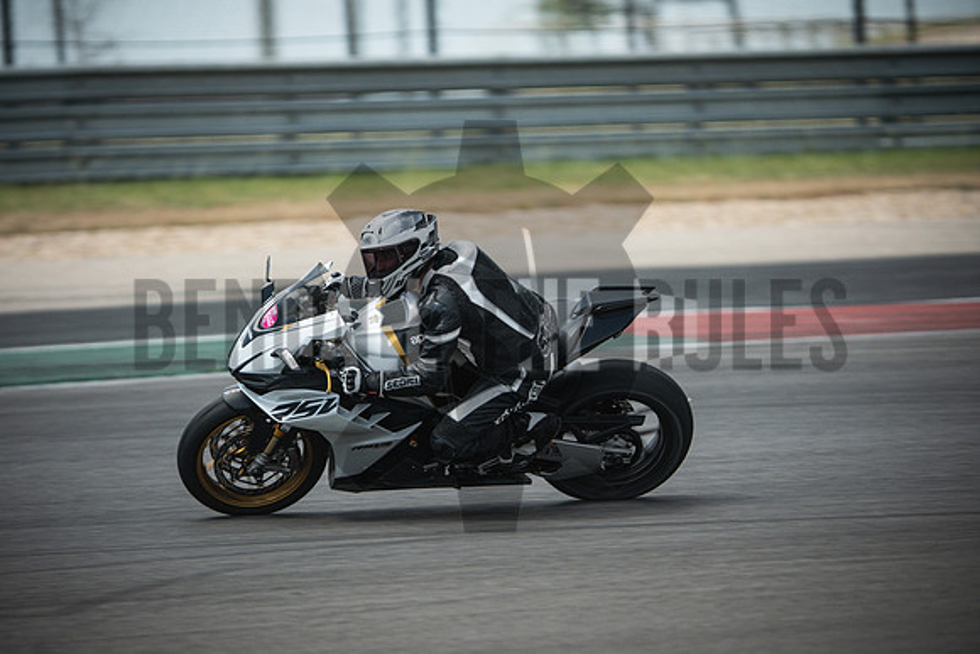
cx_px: 490
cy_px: 327
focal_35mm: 300
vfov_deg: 4.6
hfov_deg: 6.9
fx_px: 8168
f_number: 2
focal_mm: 200
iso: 800
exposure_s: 1/320
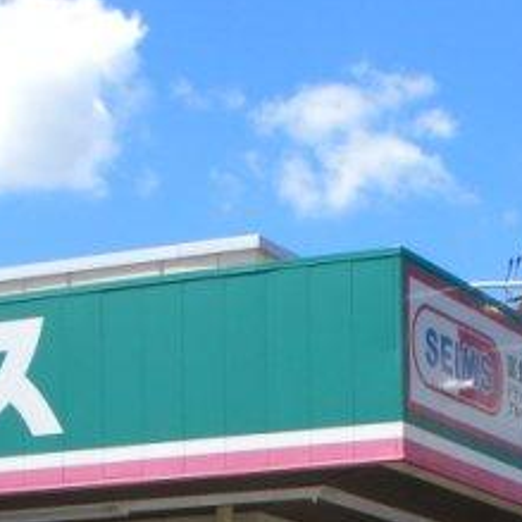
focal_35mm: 194
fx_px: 3310
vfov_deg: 8.8
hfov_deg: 9.0
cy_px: 810
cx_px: 246
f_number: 5.9
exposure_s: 1/214
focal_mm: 10
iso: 64
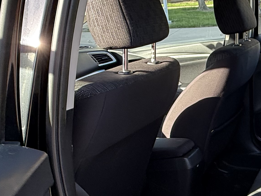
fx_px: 369
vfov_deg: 29.7
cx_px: 248
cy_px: 105
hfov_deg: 35.9
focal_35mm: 49
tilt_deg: -15.6
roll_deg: +0.1
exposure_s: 1/104
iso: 64
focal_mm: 2.22
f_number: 2.2
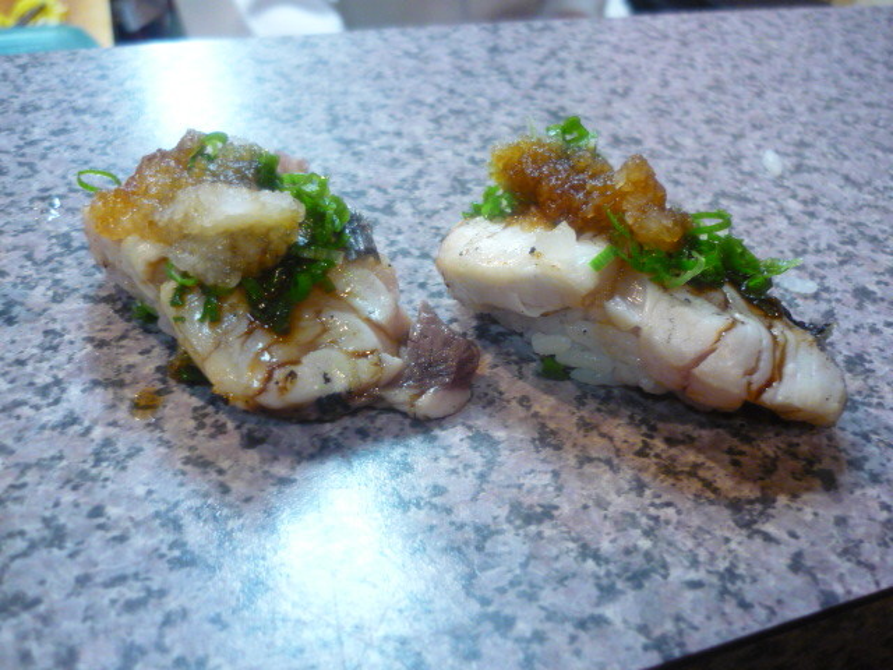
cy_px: 335
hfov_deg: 55.4
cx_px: 446
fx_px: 851
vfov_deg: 42.9
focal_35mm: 33
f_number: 2.8
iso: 400
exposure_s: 1/30
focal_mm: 5.5
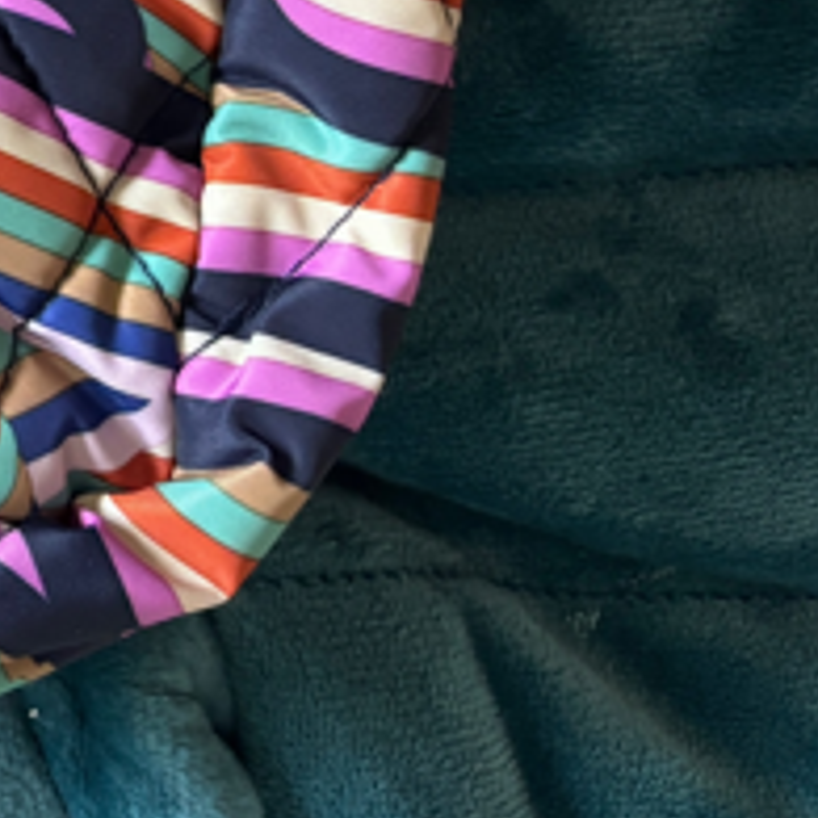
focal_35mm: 106
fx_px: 2834
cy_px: -413
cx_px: -982
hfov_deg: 13.3
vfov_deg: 15.2
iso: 250
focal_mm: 5.96
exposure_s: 1/60
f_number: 1.6
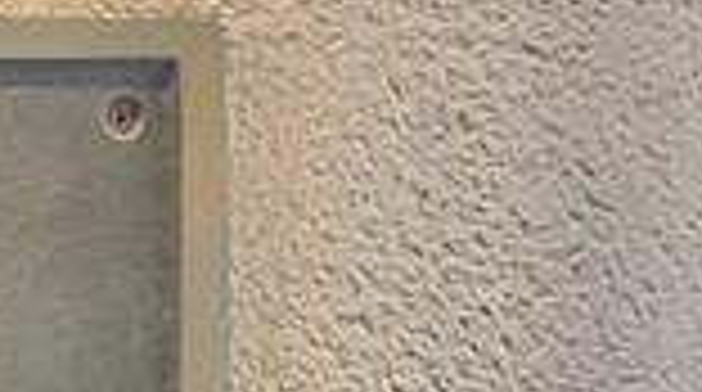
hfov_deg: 14.8
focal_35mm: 130
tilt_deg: -1.6
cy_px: 901
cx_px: -486
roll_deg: -0.6
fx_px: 2415
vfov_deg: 8.5
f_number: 2.2
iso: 80
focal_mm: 4.15
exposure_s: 1/10
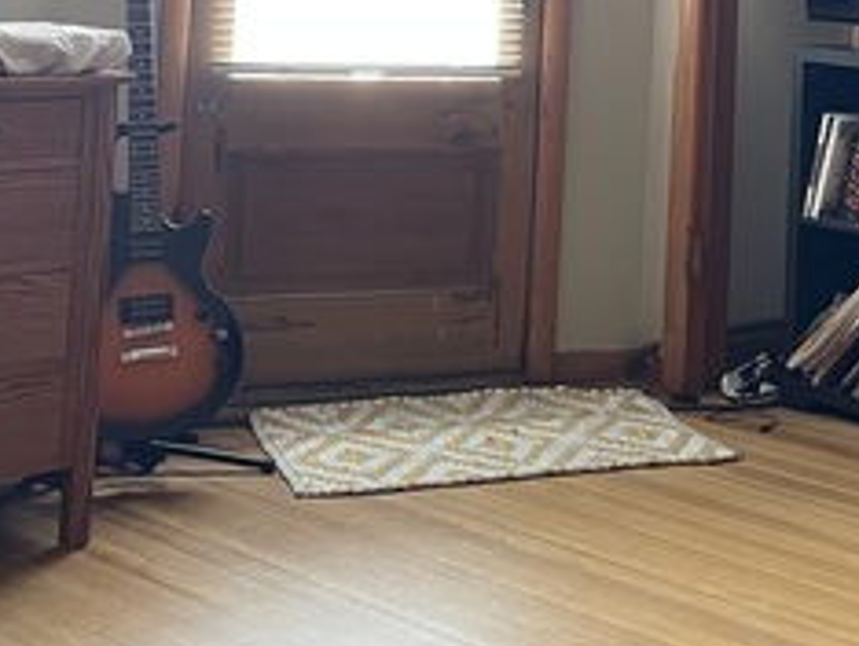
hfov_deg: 25.7
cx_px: 718
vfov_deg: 18.8
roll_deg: -2.4
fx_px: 1838
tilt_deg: +4.2
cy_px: -143
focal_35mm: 74
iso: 160
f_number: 1.6
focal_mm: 4.2
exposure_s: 1/60
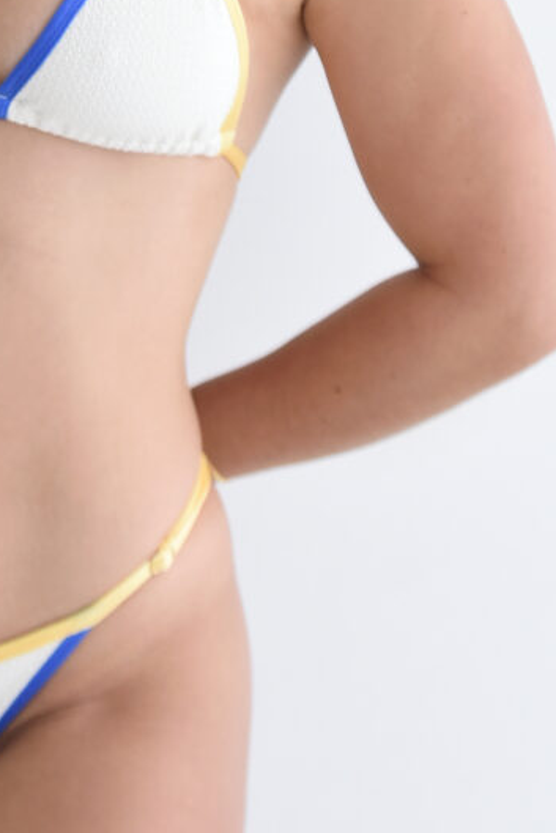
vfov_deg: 10.8
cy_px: -91
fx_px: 4329
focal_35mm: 187
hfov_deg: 7.3
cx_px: 9
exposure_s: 1/250
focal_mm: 66
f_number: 4
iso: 800
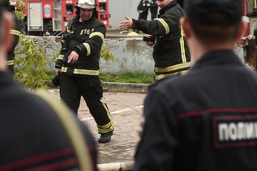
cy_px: 64
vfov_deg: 8.6
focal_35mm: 160
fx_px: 1141
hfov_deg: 12.8
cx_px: 107
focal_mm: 110
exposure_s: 1/320
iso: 400
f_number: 6.3
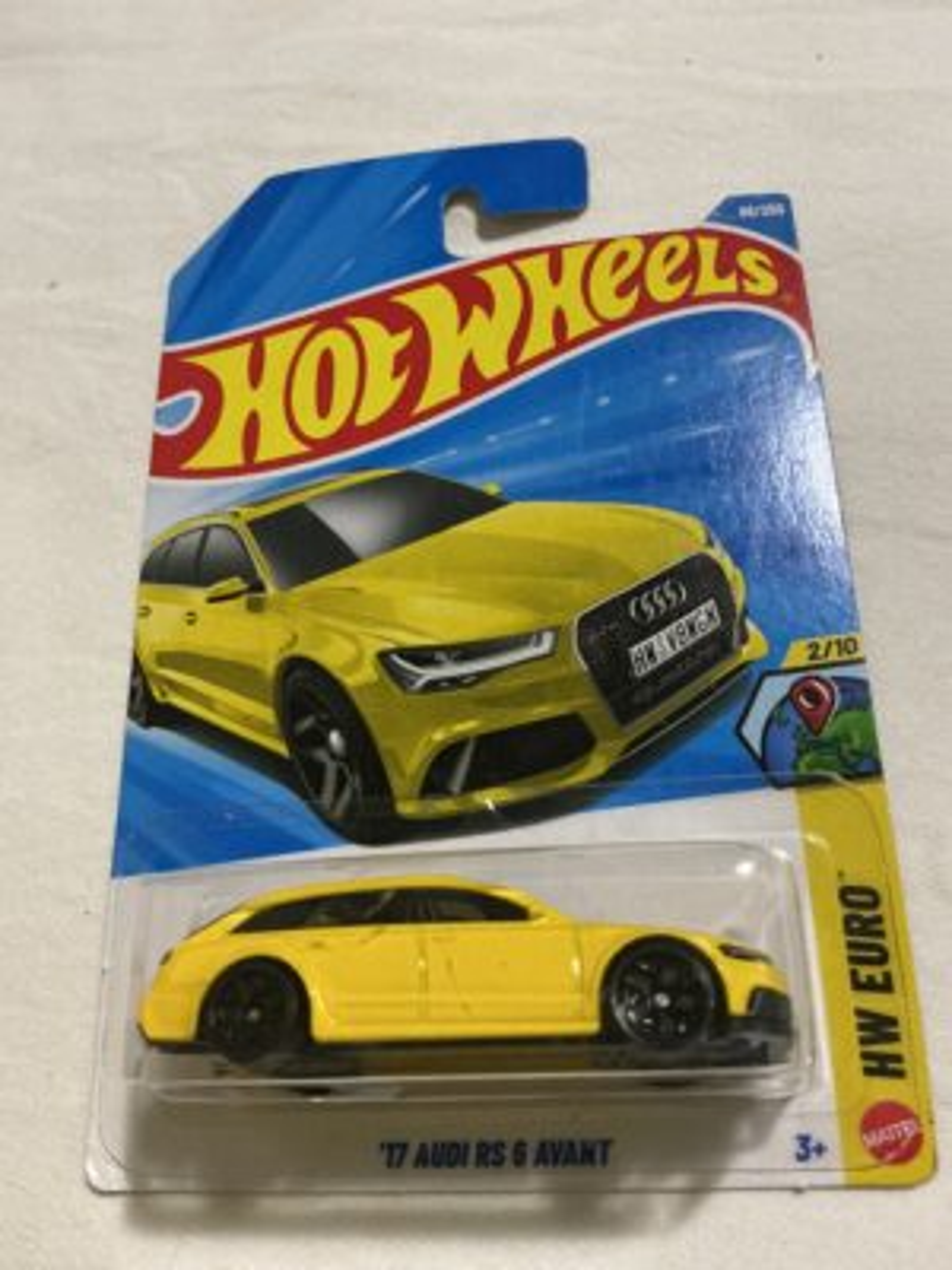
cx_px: 476
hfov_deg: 48.2
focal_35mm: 29
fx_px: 1063
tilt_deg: -63.1
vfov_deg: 61.7
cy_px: 635
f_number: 1.8
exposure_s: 1/30
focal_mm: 3
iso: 320
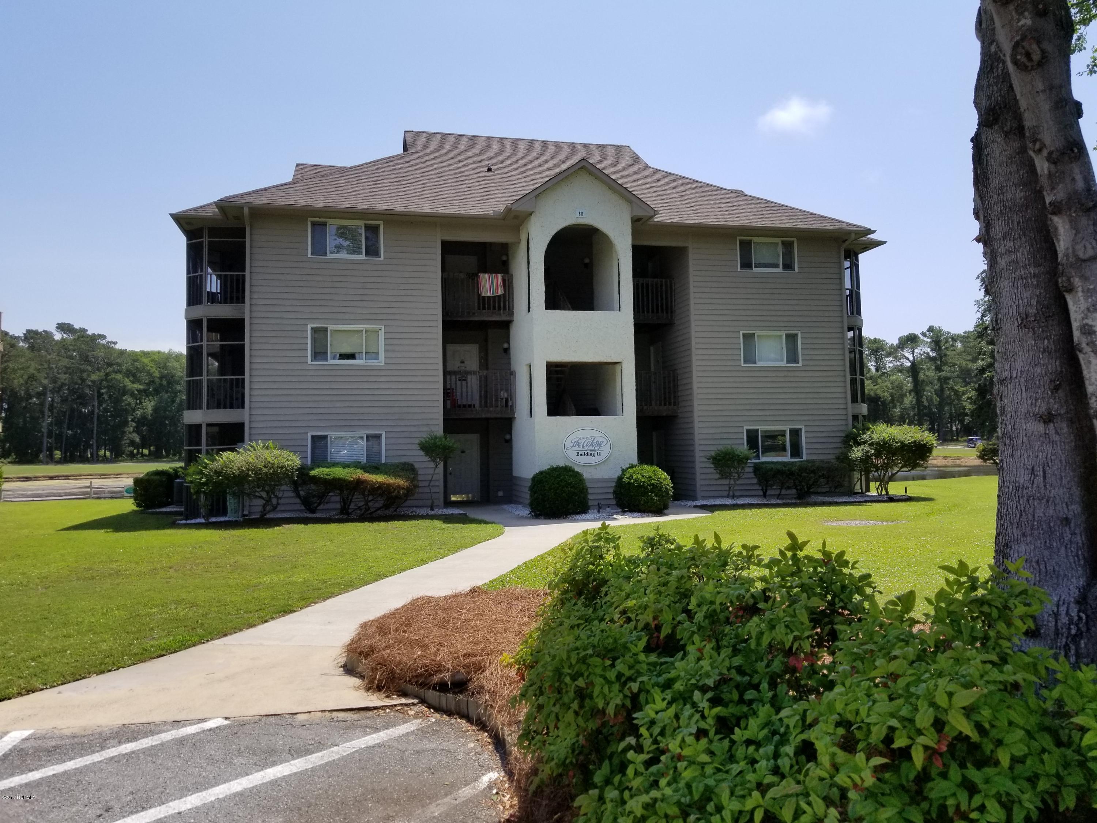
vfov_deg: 53.1
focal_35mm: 26
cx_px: 548
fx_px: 824
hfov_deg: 67.3
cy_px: 412
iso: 50
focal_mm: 4.25
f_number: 1.7
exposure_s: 1/2656
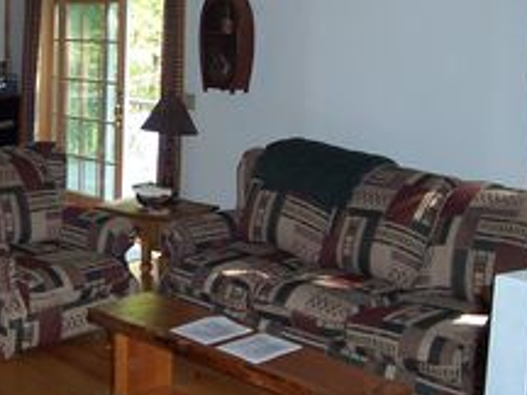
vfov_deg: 24.9
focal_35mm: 58
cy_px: 98
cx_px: 110
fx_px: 883
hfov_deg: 32.4
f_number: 2.7
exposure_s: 1/60
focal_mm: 5.6
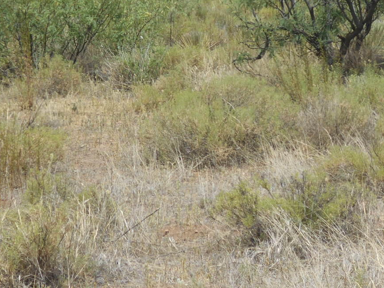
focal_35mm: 180
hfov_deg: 11.0
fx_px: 1996
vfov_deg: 8.2
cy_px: 49
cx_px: 135
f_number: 5.5
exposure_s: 1/500
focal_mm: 17.6
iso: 80
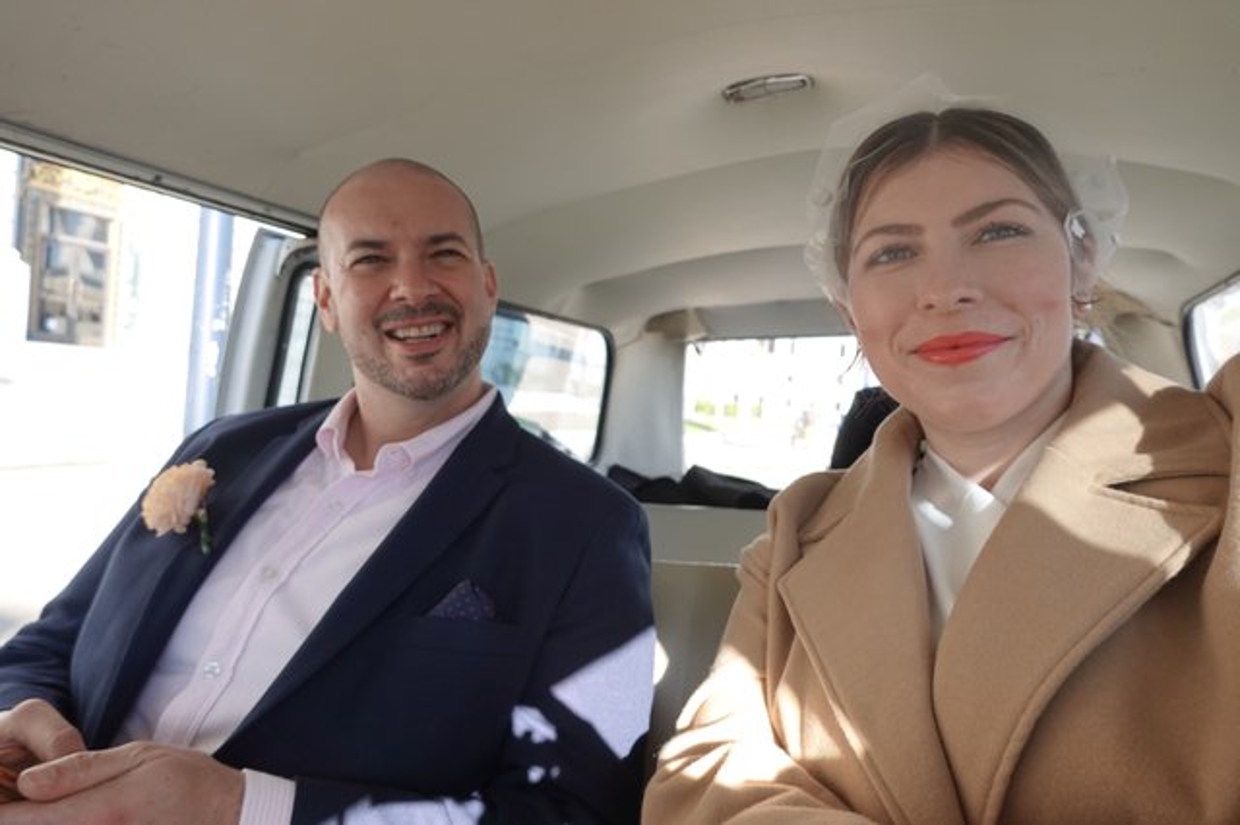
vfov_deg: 53.1
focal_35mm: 24
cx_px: 620
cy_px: 412
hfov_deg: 73.8
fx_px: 826
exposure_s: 1/200
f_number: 2.8
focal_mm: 9
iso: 100
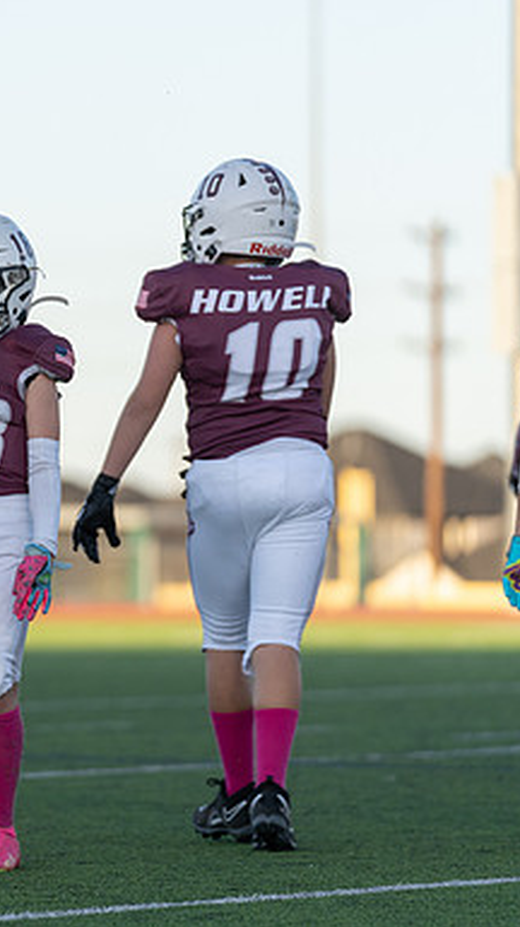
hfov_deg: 4.4
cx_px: -43
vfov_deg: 7.9
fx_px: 6754
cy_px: 464
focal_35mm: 275
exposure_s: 1/1250
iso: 250
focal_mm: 174
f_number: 2.8
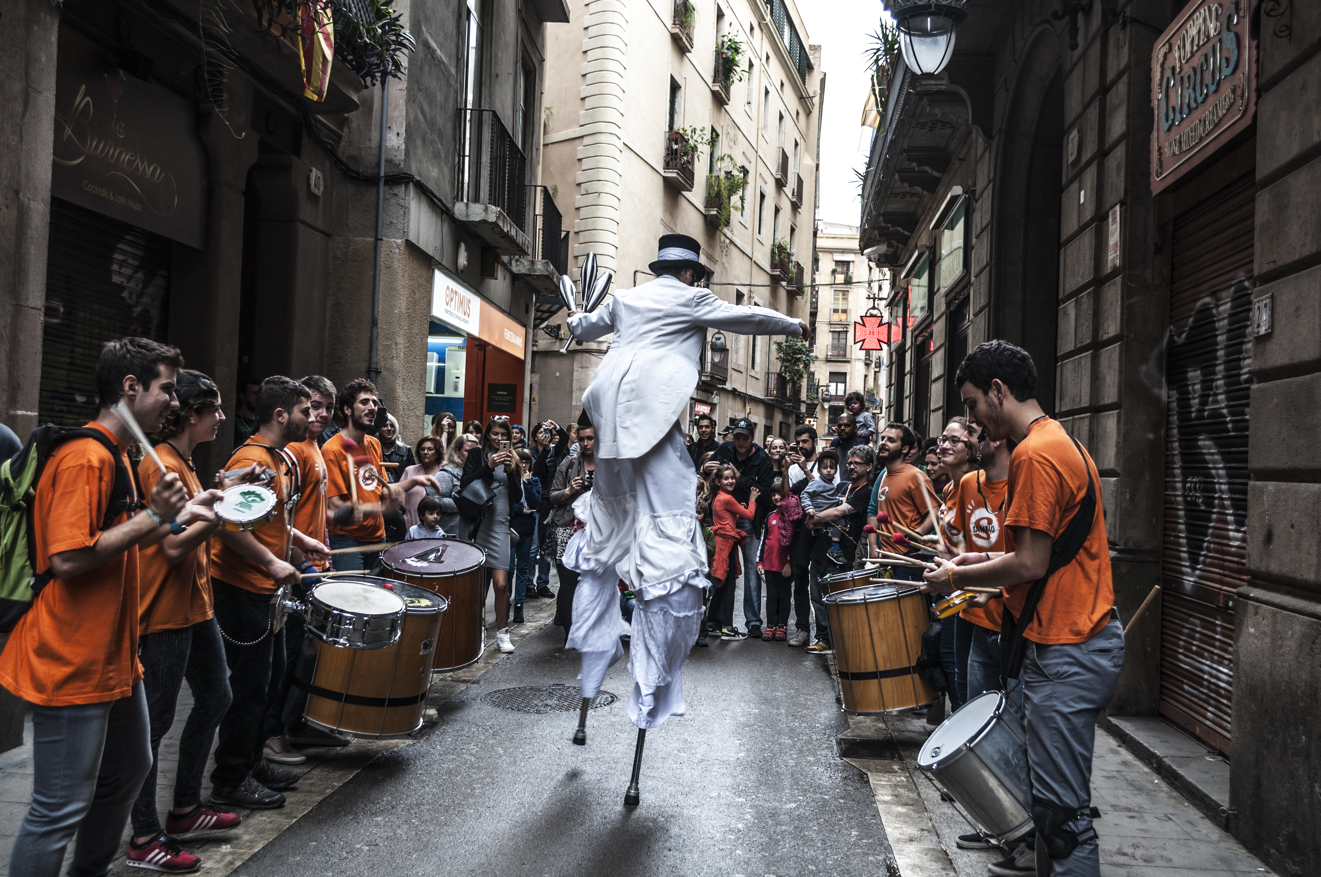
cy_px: 438
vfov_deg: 36.8
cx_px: 660
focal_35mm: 36
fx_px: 1319
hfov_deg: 53.2
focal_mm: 24
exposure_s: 1/80
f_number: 5
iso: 160
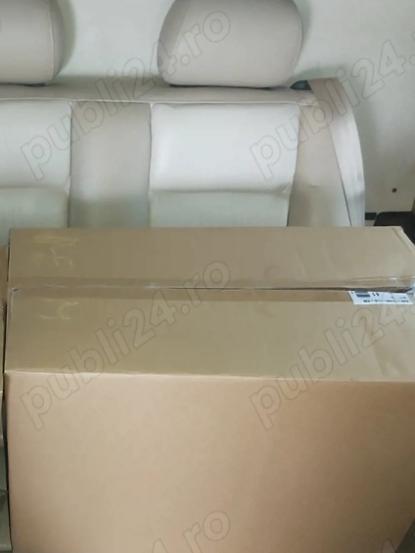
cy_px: 356
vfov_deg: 40.8
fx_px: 735
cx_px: 10
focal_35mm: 46
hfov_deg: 29.6
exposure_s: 1/50
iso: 200
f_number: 1.7
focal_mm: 3.92
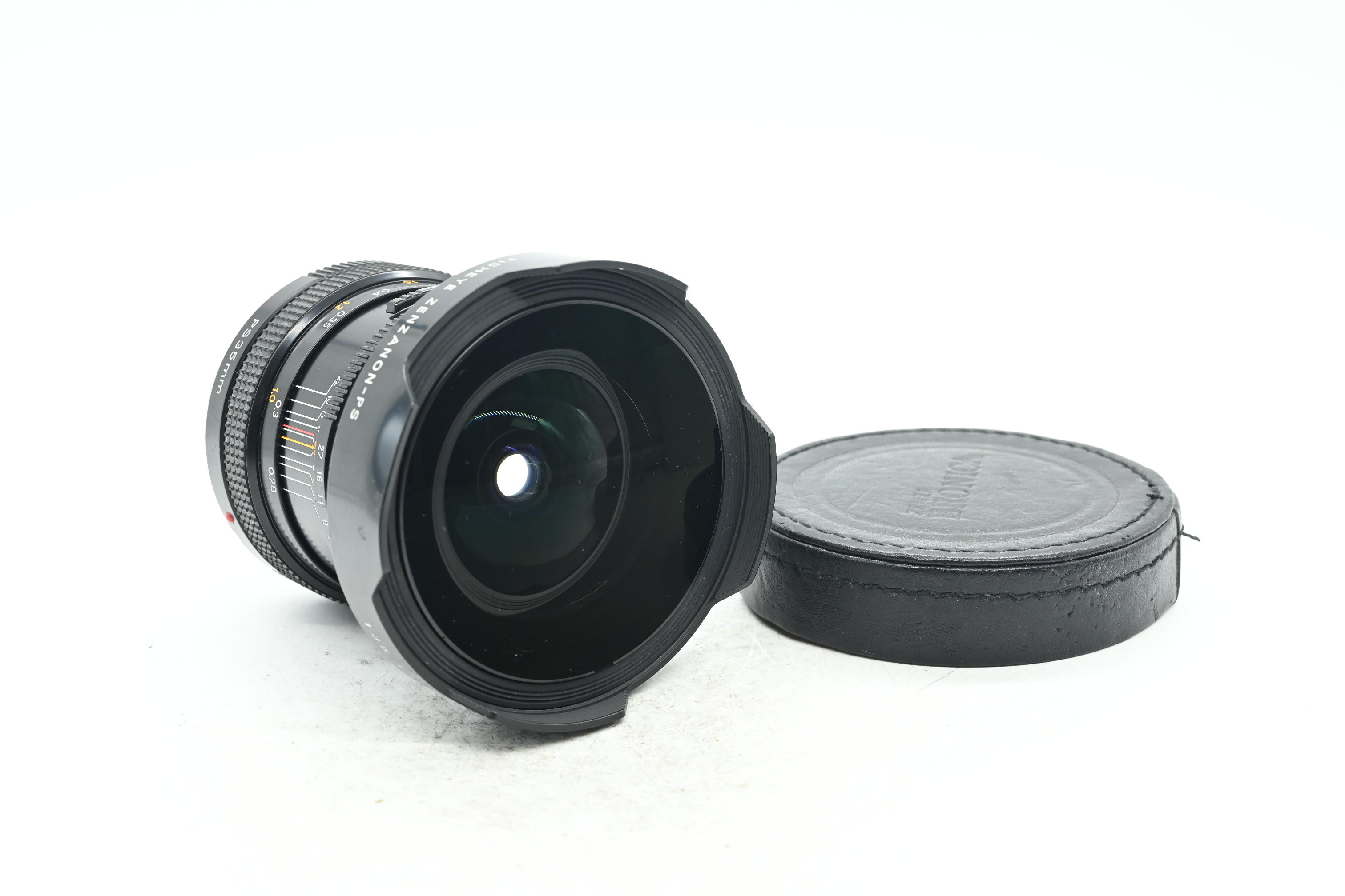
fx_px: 1868
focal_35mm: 50
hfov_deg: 39.6
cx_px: 672
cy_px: 448
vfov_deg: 27.0
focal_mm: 50
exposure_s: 1/100
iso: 2000
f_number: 11
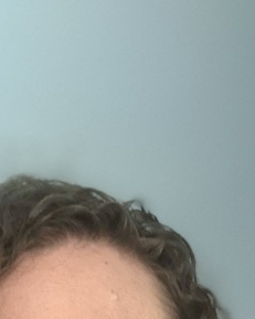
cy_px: 439
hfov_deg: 18.6
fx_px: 765
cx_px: 24
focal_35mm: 81
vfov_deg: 20.9
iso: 400
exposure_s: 1/30
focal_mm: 2.69
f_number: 1.9
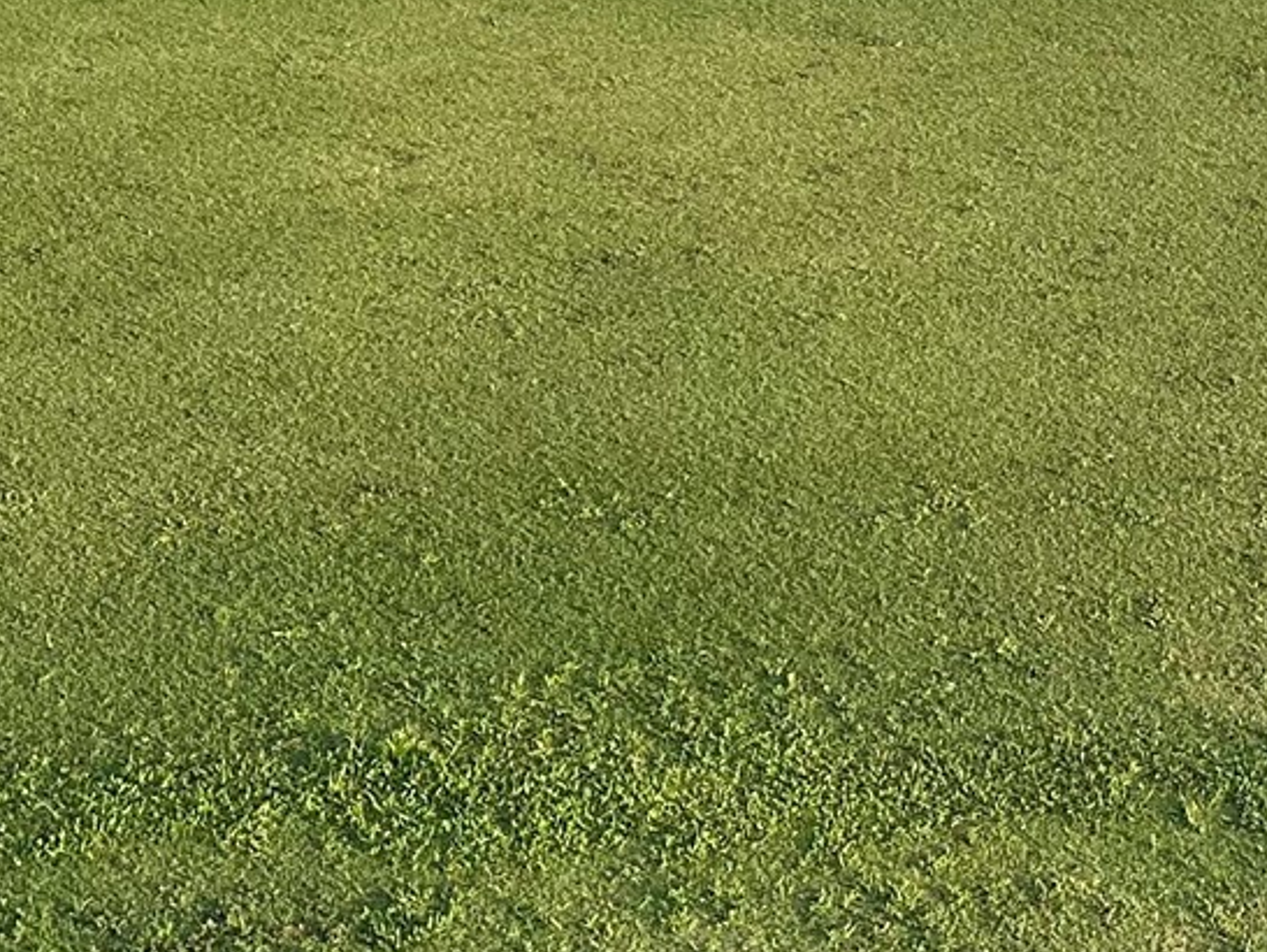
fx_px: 3296
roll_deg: -1.6
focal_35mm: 90
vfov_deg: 14.9
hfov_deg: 19.9
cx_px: 1666
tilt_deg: -6.7
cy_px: -587
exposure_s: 1/1664
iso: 80
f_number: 1.78
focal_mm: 6.86
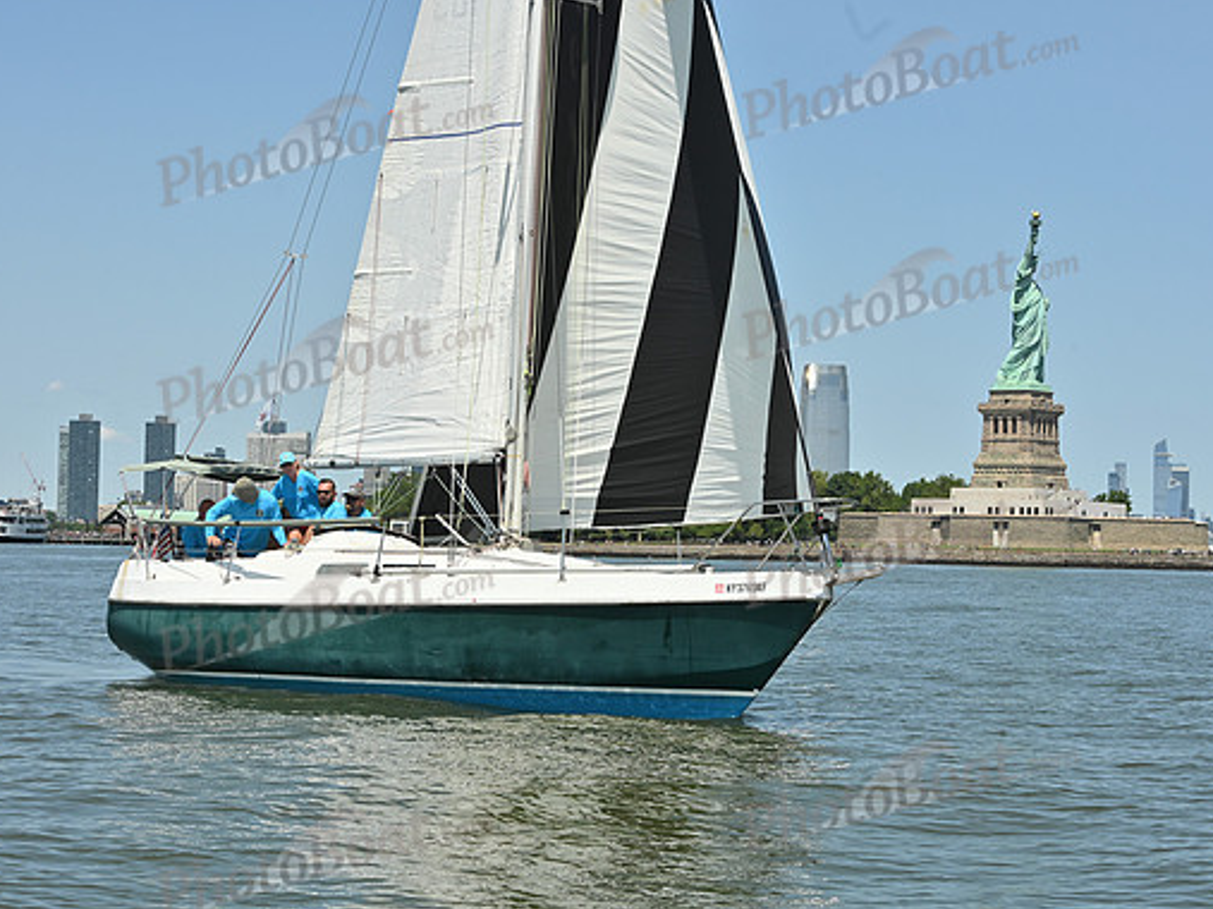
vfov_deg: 19.1
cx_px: 620
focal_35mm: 77
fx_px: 2698
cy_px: 456
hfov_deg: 25.3
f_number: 10
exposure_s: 1/1000
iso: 320
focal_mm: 70
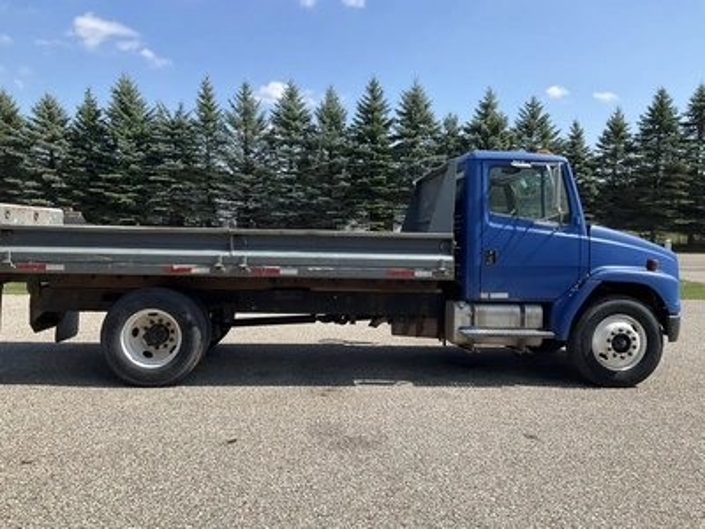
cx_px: 352
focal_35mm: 29
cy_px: 264
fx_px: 591
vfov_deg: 48.2
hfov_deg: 61.7
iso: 25
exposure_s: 1/1451
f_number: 1.8
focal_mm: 3
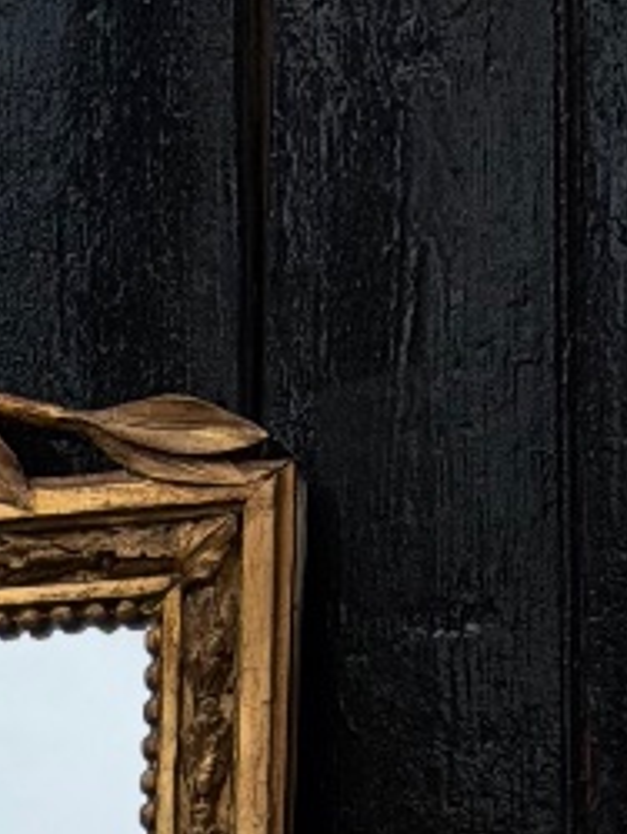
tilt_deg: -6.5
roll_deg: +1.4
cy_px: 1798
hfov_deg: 6.2
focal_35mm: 230
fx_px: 5545
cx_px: -794
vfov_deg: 8.1
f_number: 1.78
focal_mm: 6.76
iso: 64
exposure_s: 1/4878
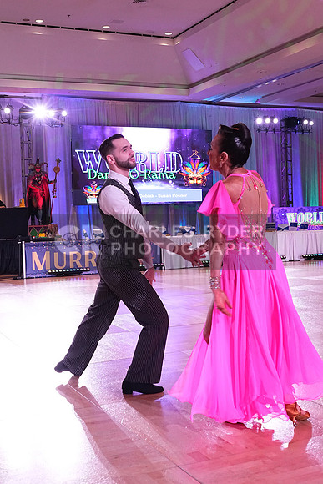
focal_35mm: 46
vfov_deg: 42.7
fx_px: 619
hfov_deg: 29.3
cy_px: 242
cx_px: 162
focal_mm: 31
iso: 3200
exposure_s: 1/250
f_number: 7.1
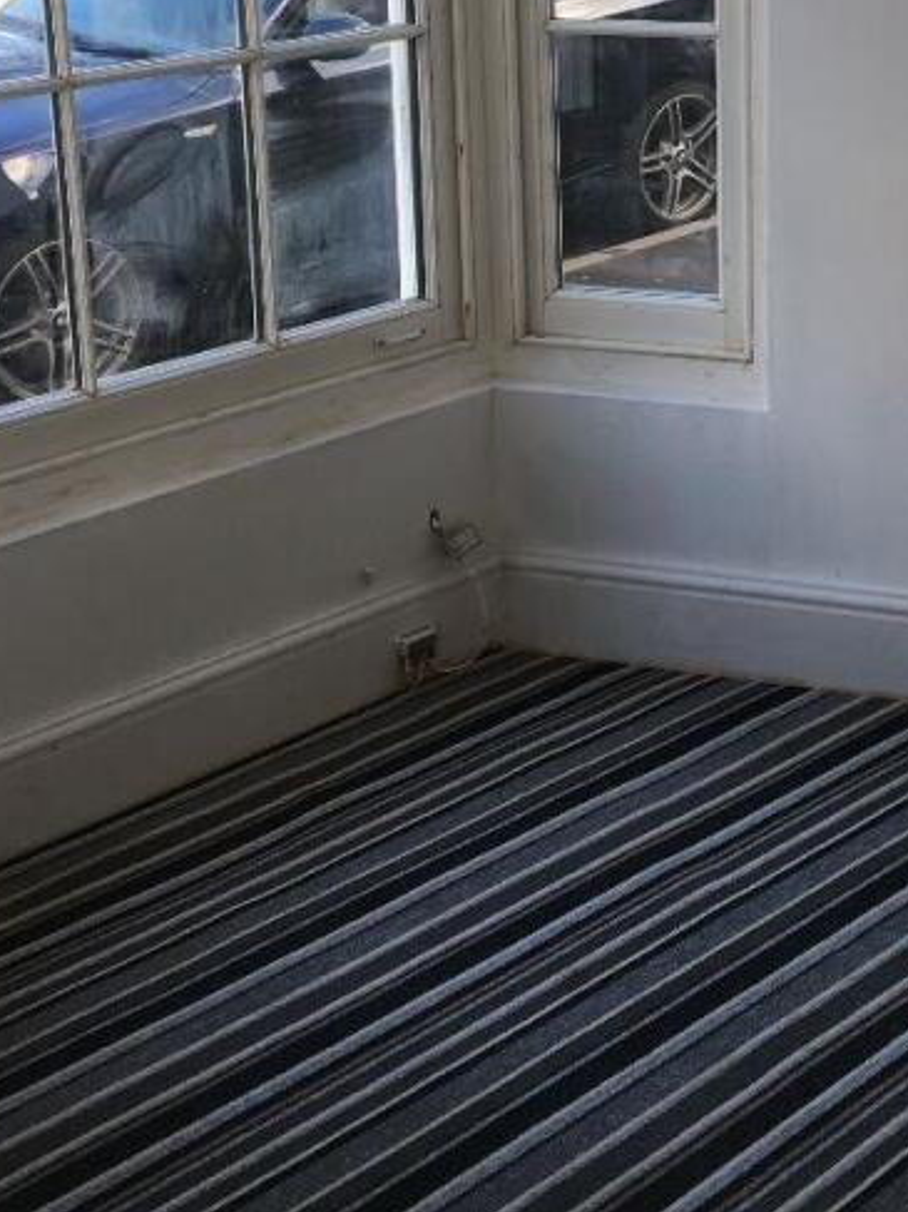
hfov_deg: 23.6
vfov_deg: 30.6
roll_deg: -0.4
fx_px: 2134
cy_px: 179
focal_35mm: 61
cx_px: 764
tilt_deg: -12.5
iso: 25
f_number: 2.2
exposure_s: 1/50
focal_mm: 4.15
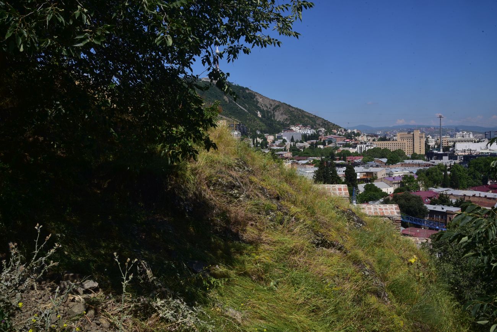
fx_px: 428
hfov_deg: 60.3
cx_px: 248
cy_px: 166
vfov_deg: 42.3
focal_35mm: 31
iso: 160
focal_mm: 31
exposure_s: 1/100
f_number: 20
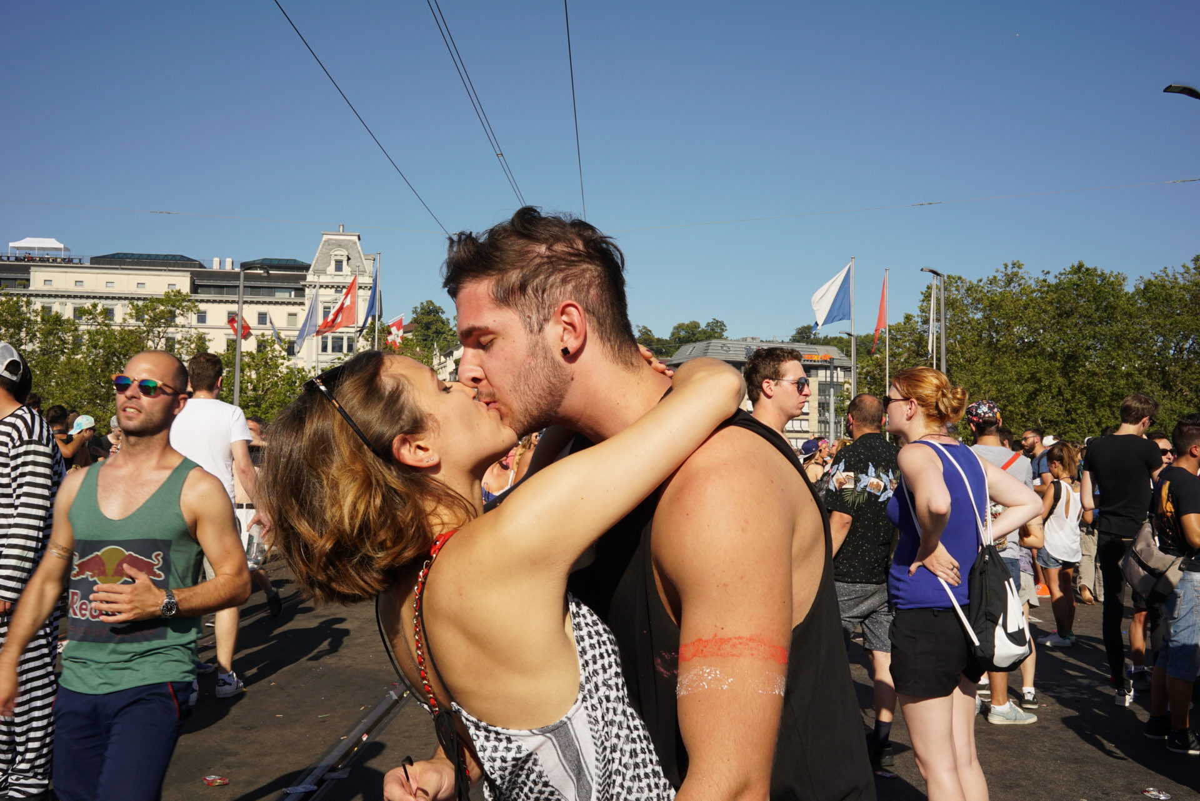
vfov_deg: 37.9
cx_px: 600
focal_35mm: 35
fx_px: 1167
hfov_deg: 54.4
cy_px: 400
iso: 250
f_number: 18
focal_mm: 35
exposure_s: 1/200
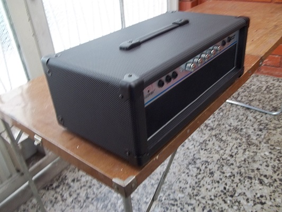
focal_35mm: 32
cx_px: 141
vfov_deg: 44.2
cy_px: 106
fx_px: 261
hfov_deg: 56.8
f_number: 2.9
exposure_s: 1/20
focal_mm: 5.7
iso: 160
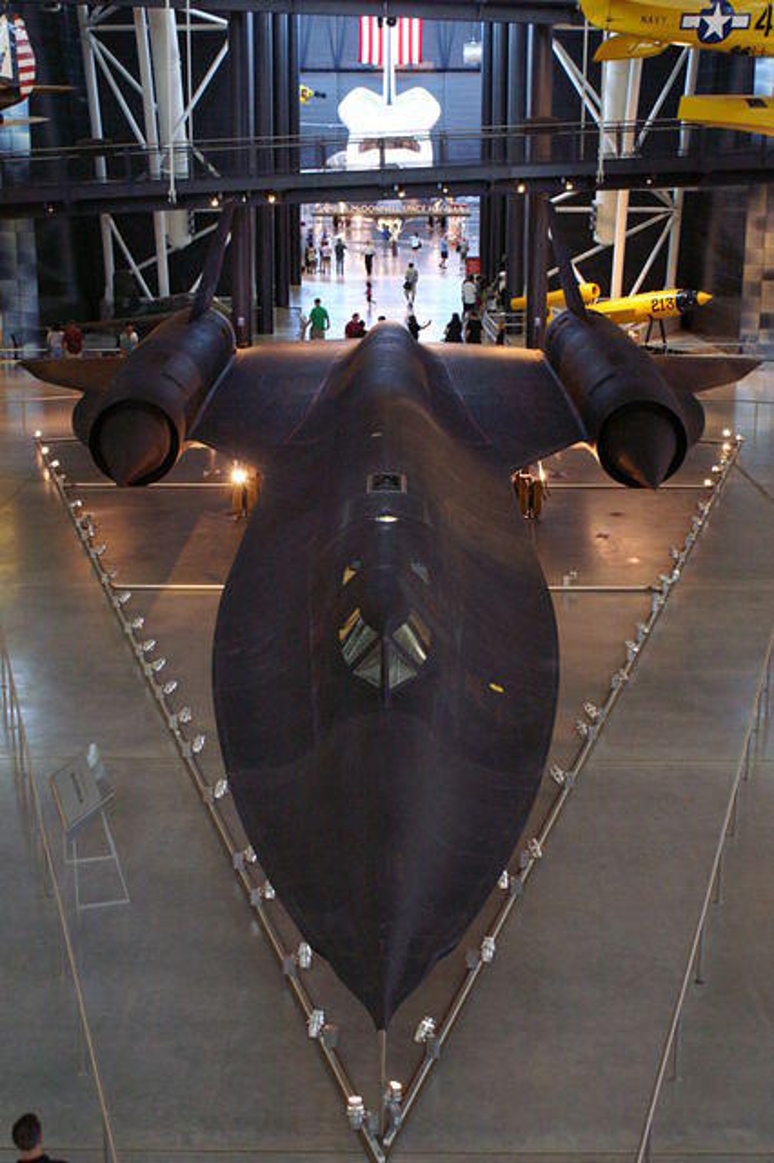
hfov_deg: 29.8
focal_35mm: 45
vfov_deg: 43.6
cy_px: 582
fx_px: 1453
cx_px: 387
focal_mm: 30
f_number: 5
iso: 1600
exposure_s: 1/25
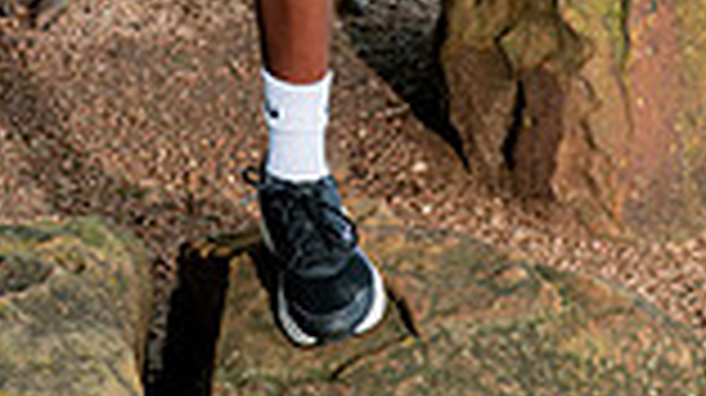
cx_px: 180
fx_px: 2918
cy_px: -576
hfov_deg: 13.7
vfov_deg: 7.3
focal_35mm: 156
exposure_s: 1/200
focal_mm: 52
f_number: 7.1
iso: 200
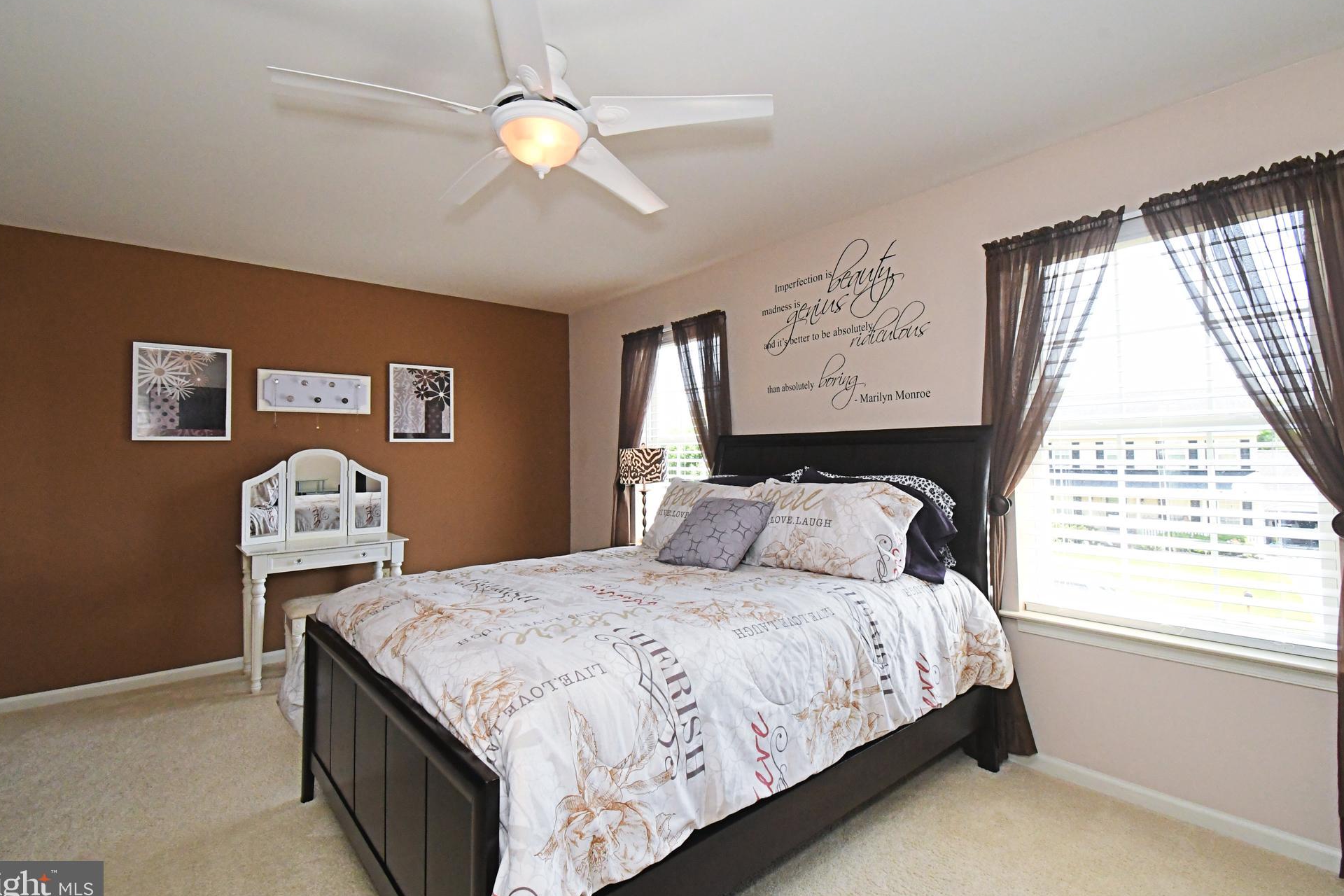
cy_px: 434
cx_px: 665
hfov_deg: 96.7
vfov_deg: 73.7
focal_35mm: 16
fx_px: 597
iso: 3200
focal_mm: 10
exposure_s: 1/250
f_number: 11
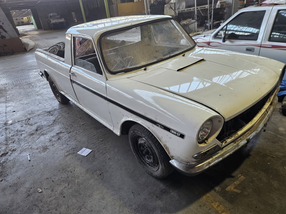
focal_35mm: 23
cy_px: 107
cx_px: 143
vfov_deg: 58.9
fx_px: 190
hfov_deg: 73.9
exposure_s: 1/180
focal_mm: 5.4
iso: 160
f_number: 1.8
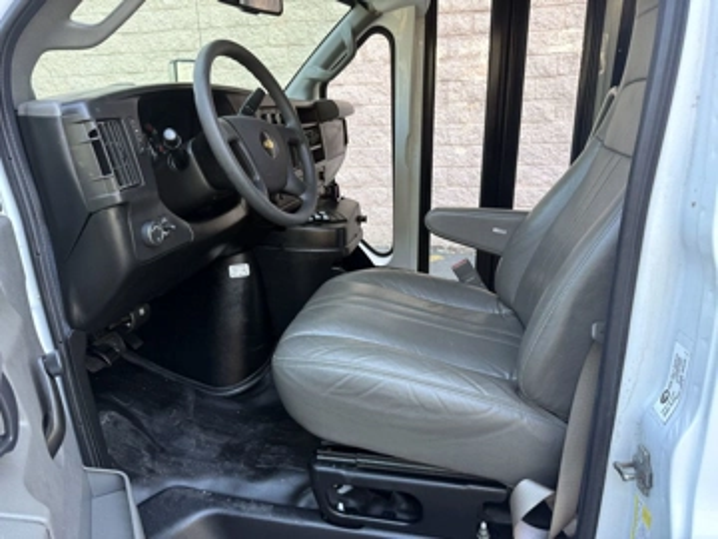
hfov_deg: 71.6
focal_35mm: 24
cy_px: 270
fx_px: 498
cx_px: 359
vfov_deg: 56.8
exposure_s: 1/121
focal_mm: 6.76
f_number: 1.78
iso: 80
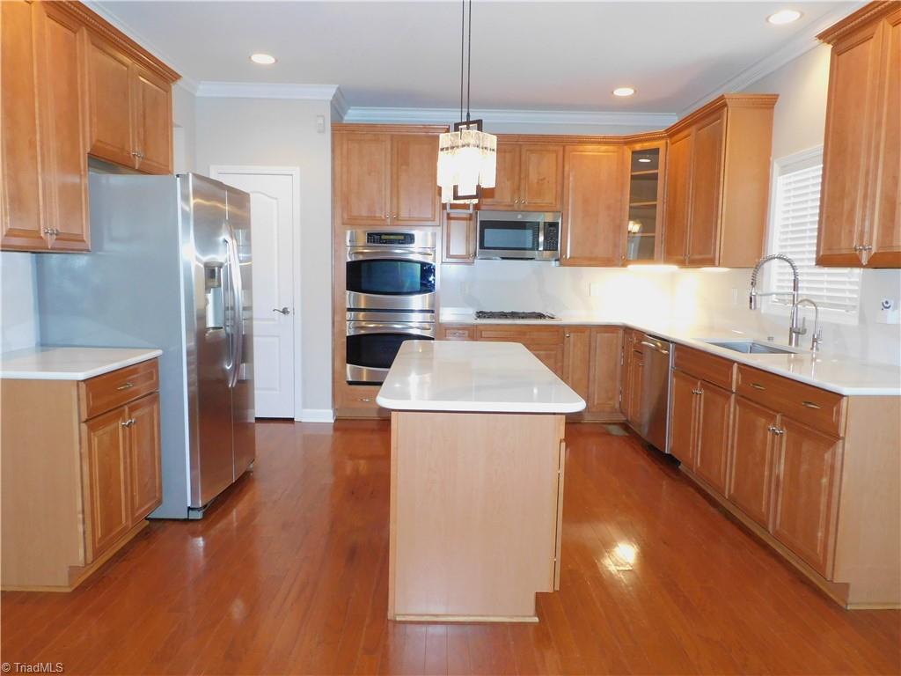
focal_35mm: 24
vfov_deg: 56.8
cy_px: 338
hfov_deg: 71.6
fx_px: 625
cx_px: 450
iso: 400
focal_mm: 4.3
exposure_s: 1/30
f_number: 3.3
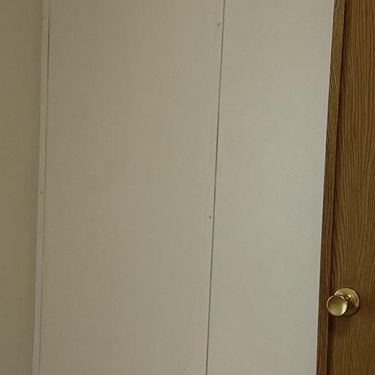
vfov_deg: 13.7
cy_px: 261
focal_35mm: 127
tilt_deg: -8.1
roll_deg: -1.9
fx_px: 1557
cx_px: 129
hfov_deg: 13.7
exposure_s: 1/120
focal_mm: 6.76
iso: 125
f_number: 1.78
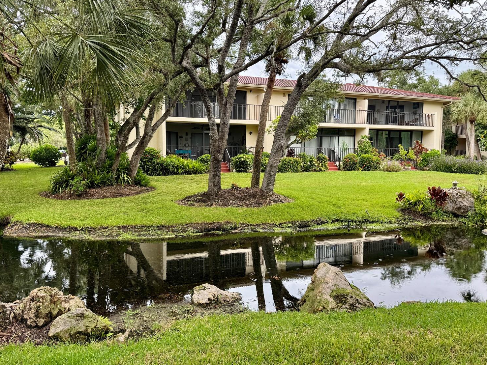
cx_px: 241
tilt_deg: -4.8
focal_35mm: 26
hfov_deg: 67.3
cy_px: 178
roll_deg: -0.5
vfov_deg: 53.1
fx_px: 366
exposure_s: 1/685
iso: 80
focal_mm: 6.76
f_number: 1.78
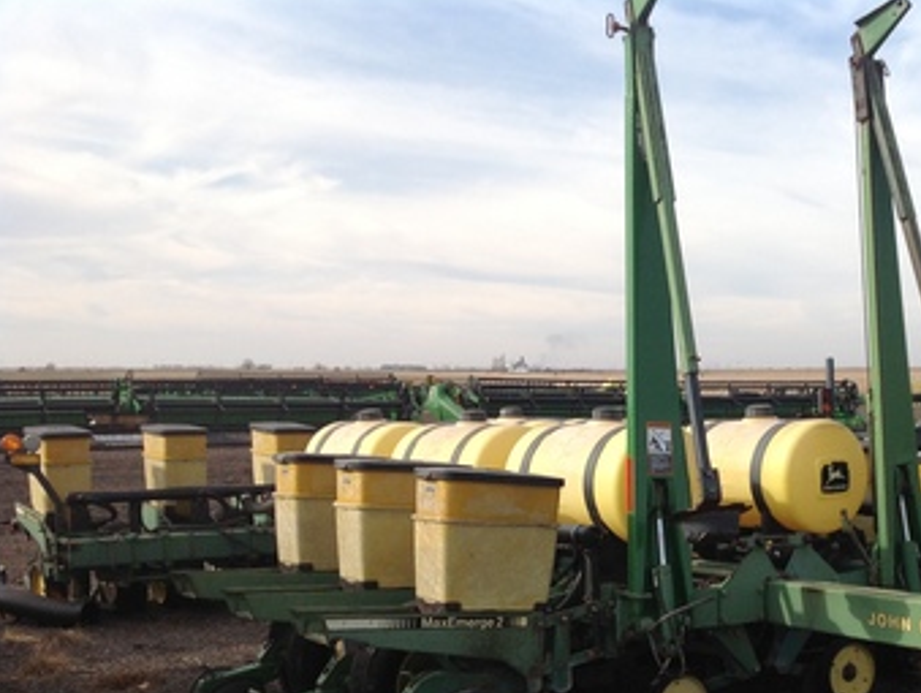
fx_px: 1492
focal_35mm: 56
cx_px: 734
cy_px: 538
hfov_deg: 33.4
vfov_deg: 25.8
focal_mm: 4.28
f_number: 2.4
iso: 50
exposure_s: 1/1513
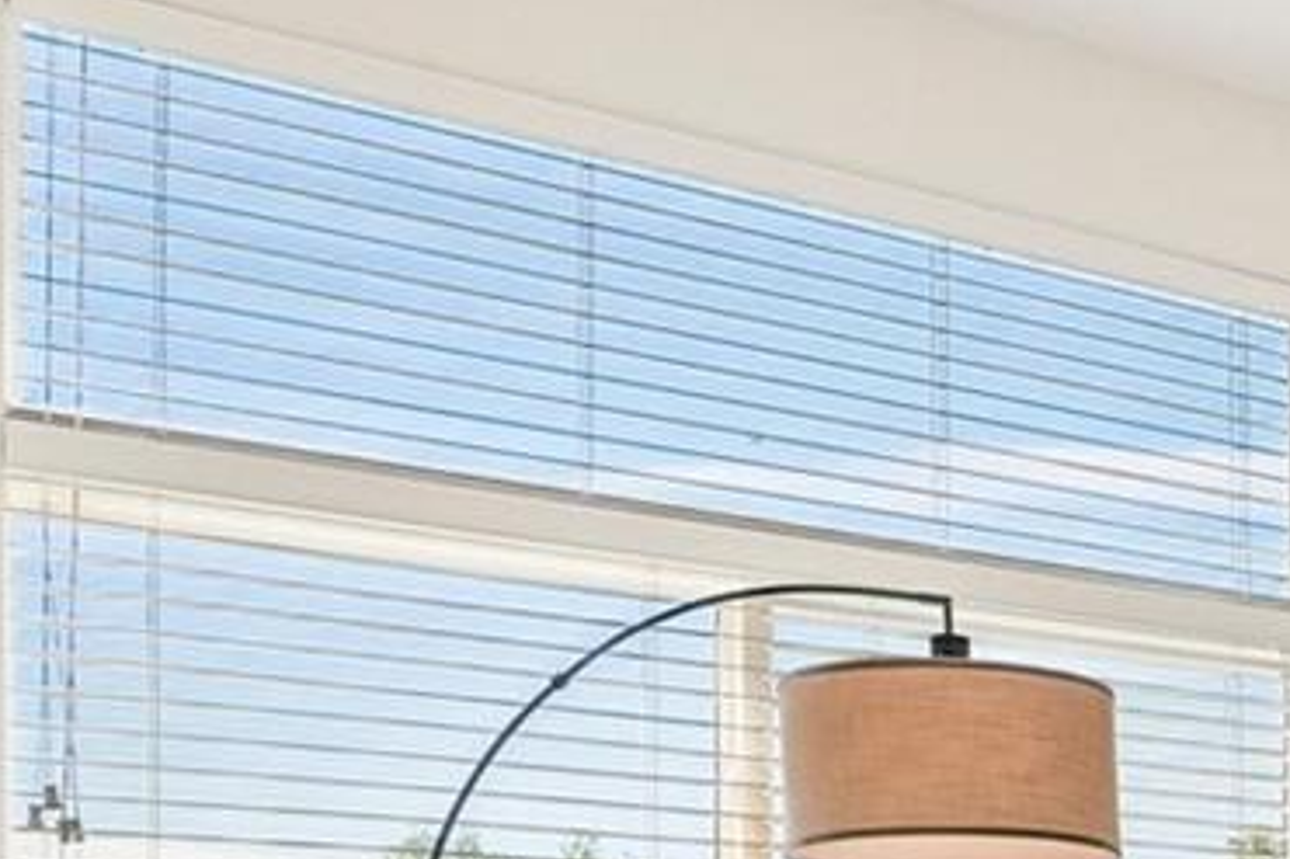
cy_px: 1120
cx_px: 2531
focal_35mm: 71
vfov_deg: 17.9
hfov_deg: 18.8
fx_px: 2549
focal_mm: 11
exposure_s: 1/45
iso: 100
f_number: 8
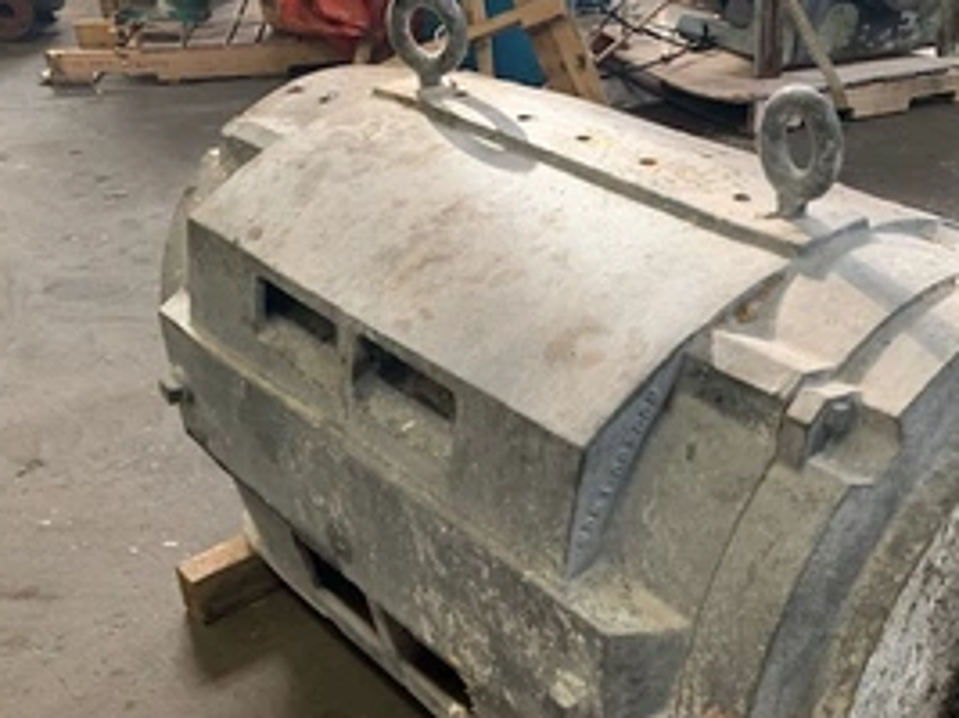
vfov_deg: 36.6
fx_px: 1080
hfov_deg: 47.4
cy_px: 449
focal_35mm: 39
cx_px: 611
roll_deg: -0.4
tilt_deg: -32.5
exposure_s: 1/60
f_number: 1.8
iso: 250
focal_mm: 4.25
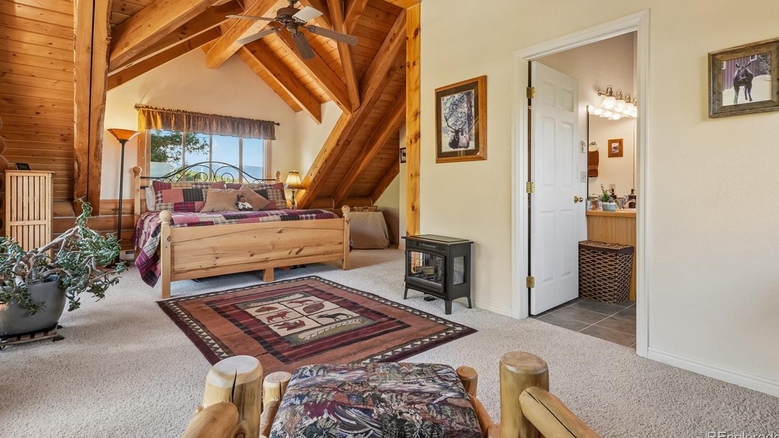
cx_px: 392
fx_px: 362
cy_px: 184
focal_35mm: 18
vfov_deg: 62.0
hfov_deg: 94.2
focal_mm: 11
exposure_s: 1/30
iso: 500
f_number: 8
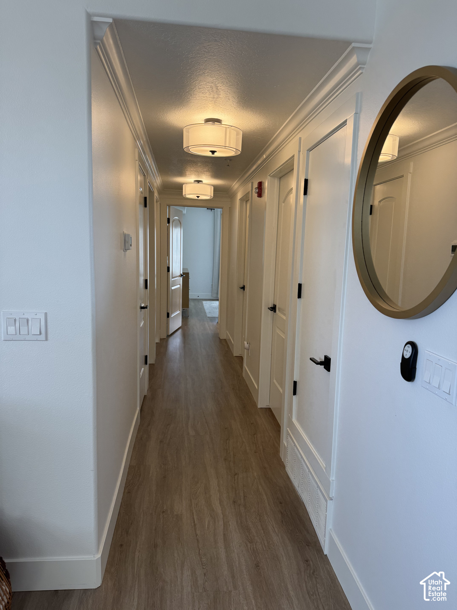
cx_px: 228
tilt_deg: -7.7
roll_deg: -1.2
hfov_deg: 56.8
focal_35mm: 24
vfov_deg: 71.6
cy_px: 305
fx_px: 422
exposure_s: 1/120
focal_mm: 6.76
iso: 80
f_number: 1.78
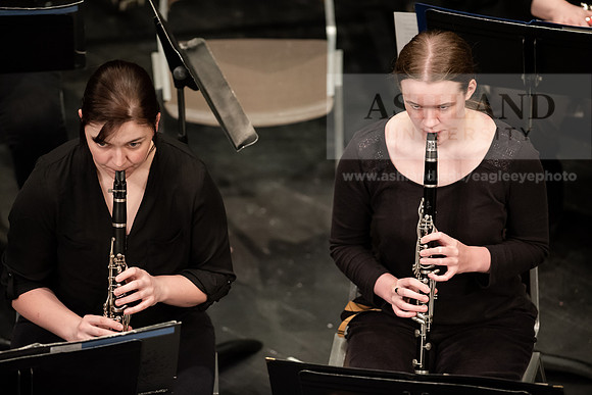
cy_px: 198
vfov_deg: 4.6
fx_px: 4934
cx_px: 296
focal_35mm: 300
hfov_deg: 6.9
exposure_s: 1/320
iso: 3200
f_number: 3.2
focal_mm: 300
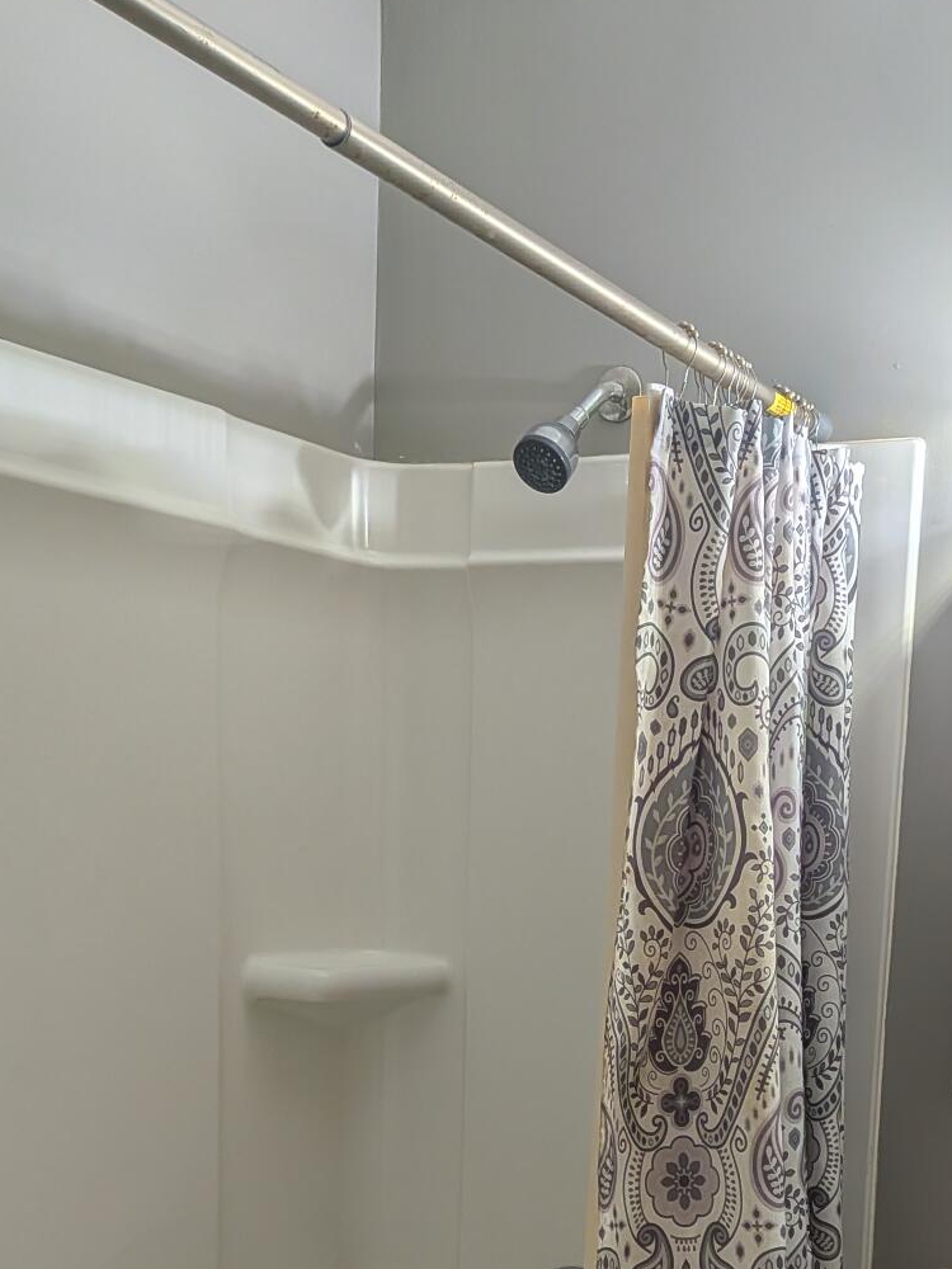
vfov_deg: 37.0
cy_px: 1151
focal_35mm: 48
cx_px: 682
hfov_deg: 29.9
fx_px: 1760
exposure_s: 1/120
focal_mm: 4.53
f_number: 1.7
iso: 54
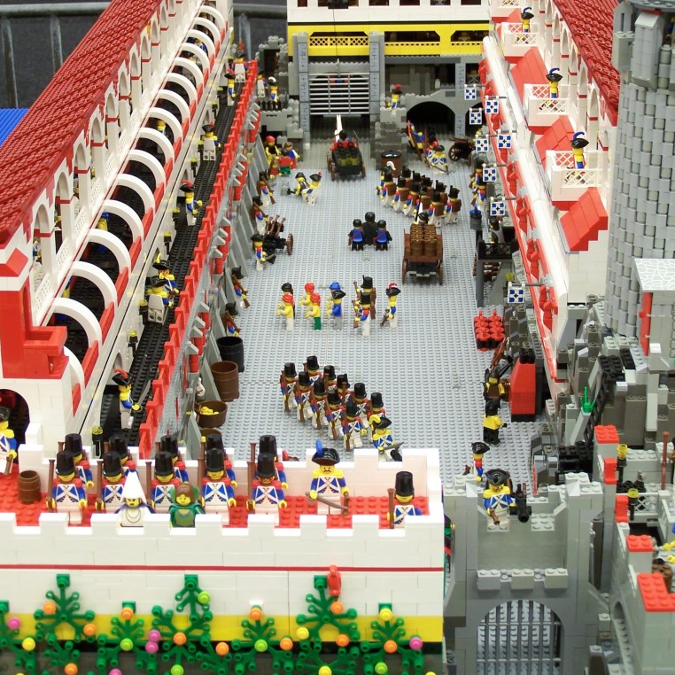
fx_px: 1677
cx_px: 339
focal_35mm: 76
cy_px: 261
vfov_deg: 22.7
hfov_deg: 22.8
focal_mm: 10.7
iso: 80
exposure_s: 1/2
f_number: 3.2
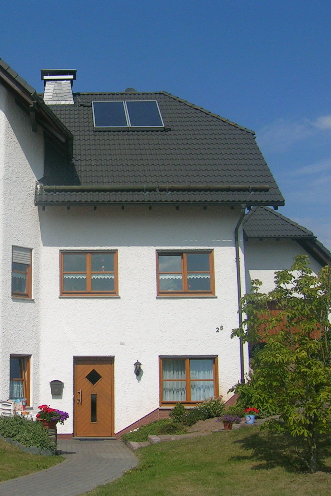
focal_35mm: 49
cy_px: 250
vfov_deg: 40.3
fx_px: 676
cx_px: 17
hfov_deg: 26.4
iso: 50
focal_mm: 5.4
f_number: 4.8
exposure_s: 1/950
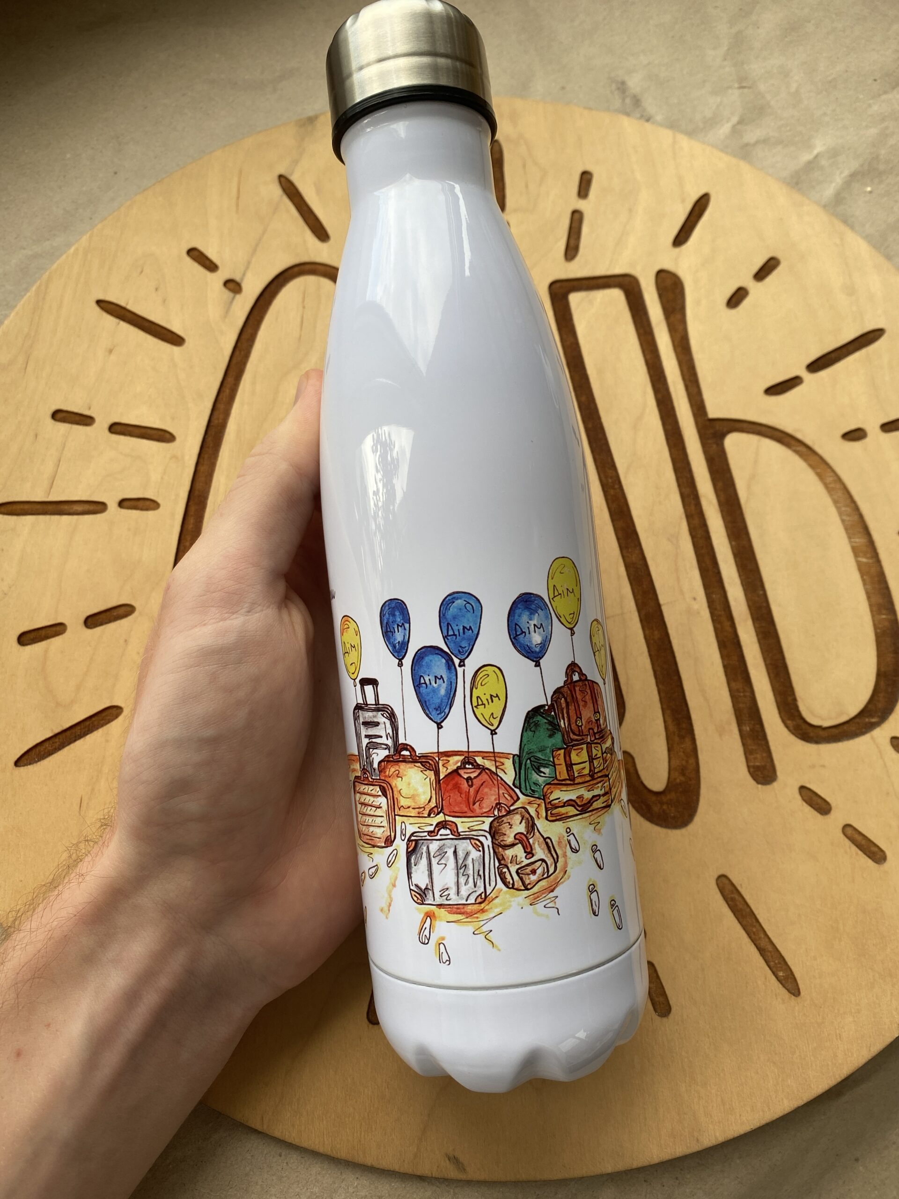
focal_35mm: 26
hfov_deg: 53.1
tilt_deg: -69.0
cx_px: 450
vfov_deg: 67.3
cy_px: 600
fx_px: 900
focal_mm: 4.25
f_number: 1.8
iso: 32
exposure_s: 1/122
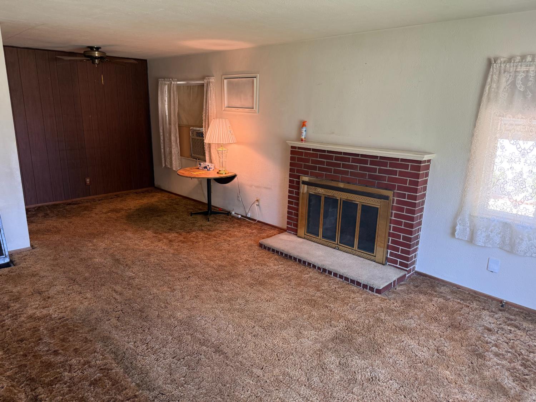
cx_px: 268
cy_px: 201
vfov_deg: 56.8
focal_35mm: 24
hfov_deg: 71.6
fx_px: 372
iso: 200
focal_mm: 6.76
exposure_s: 1/60
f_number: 1.78
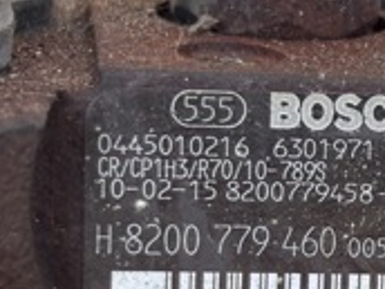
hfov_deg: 10.2
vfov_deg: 7.7
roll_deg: -2.8
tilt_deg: -17.1
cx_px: 387
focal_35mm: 193
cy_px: 250
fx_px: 2147
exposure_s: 1/121
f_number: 1.6
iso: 32
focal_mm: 5.96
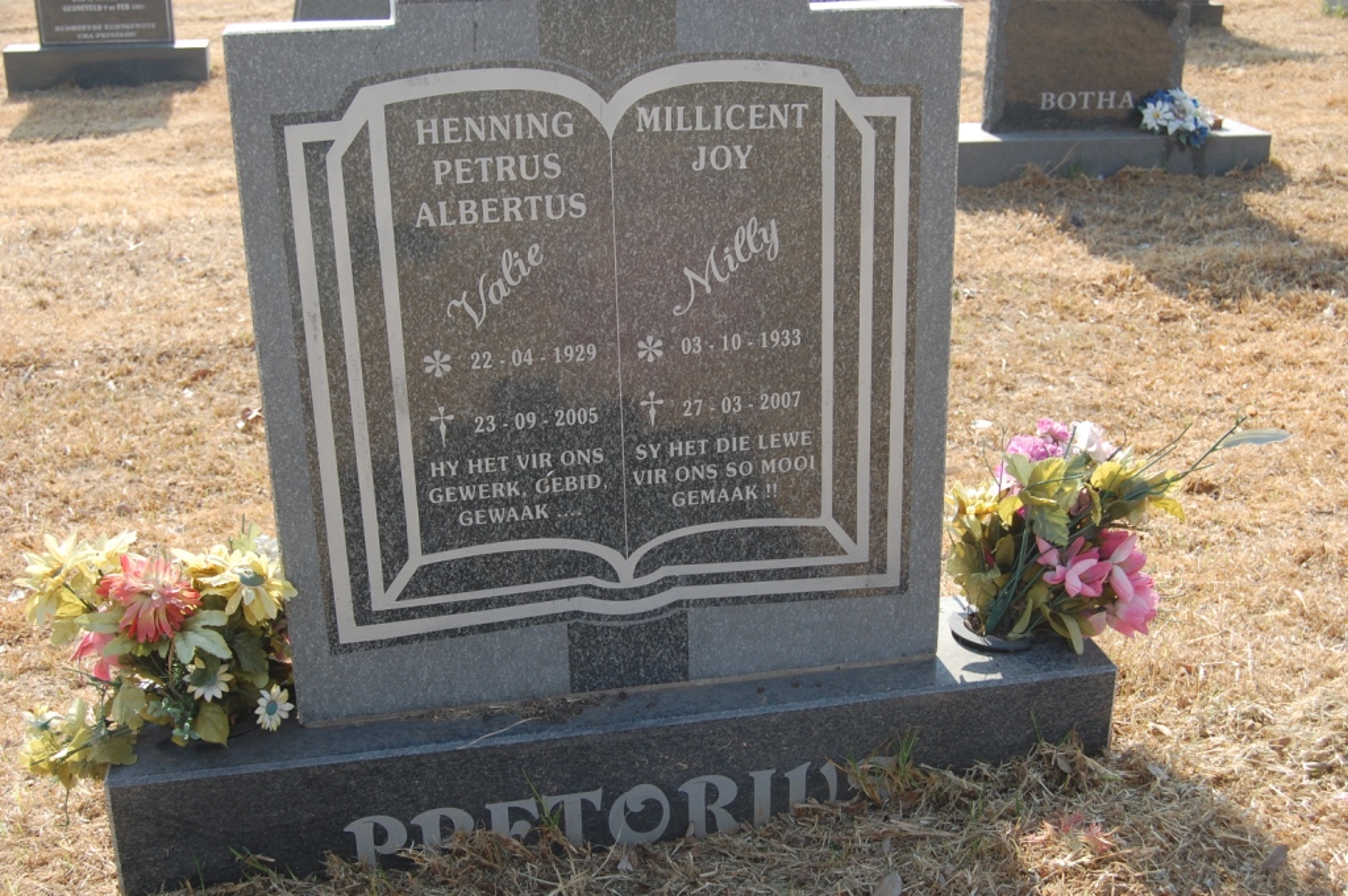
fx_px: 1571
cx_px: 674
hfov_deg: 46.4
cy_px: 448
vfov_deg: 31.8
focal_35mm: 42
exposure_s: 1/160
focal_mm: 28
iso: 200
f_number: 6.3
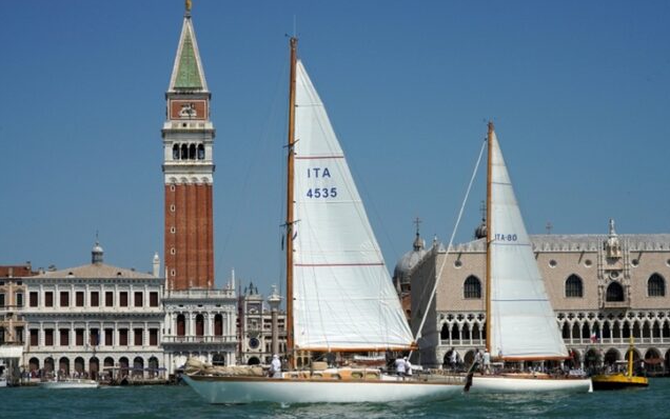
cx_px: 335
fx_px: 1498
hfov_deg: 25.2
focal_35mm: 82
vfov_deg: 15.9
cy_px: 205
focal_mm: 80
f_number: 18
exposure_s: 1/1000
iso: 640
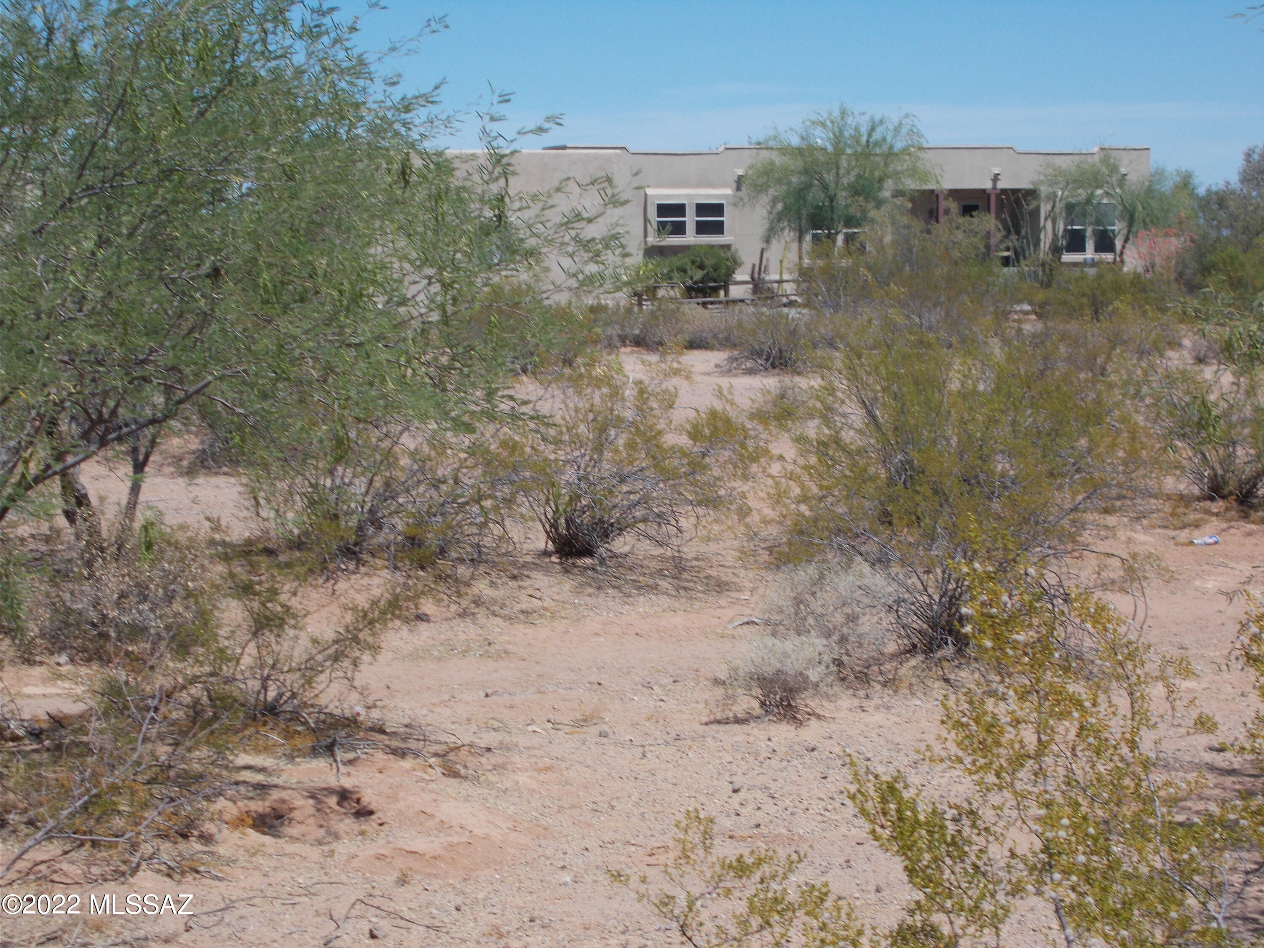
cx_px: 632
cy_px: 474
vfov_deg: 19.4
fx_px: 2775
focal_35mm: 76
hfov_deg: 25.7
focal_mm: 13.5
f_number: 14.5
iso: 80
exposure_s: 1/100
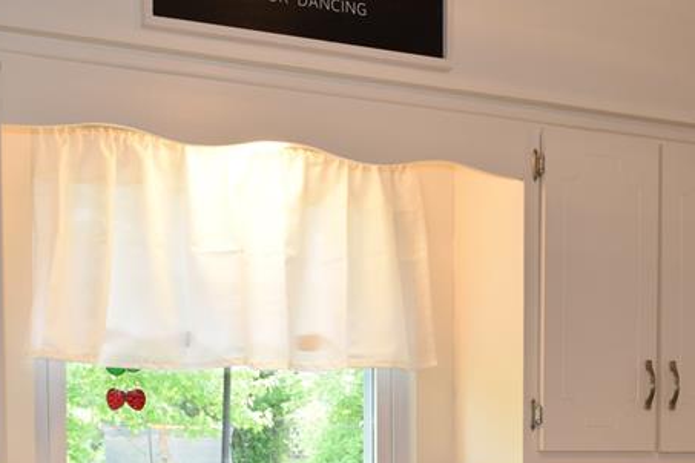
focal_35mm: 61
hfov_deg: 32.9
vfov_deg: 21.1
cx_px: 376
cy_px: 511
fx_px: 1178
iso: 500
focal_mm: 18
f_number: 5.6
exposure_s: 1/125
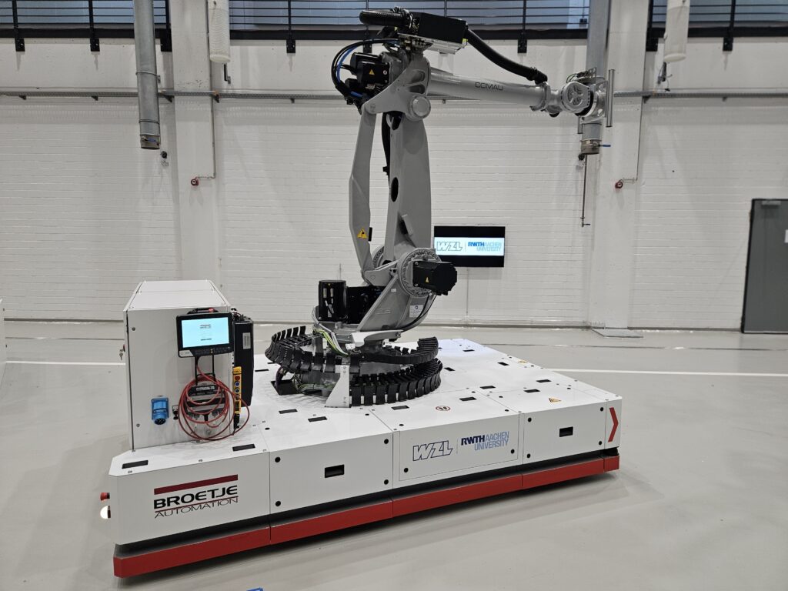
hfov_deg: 73.9
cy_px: 296
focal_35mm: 23
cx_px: 394
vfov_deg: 58.9
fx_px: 524
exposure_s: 1/100
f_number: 1.8
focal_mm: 5.4
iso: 80
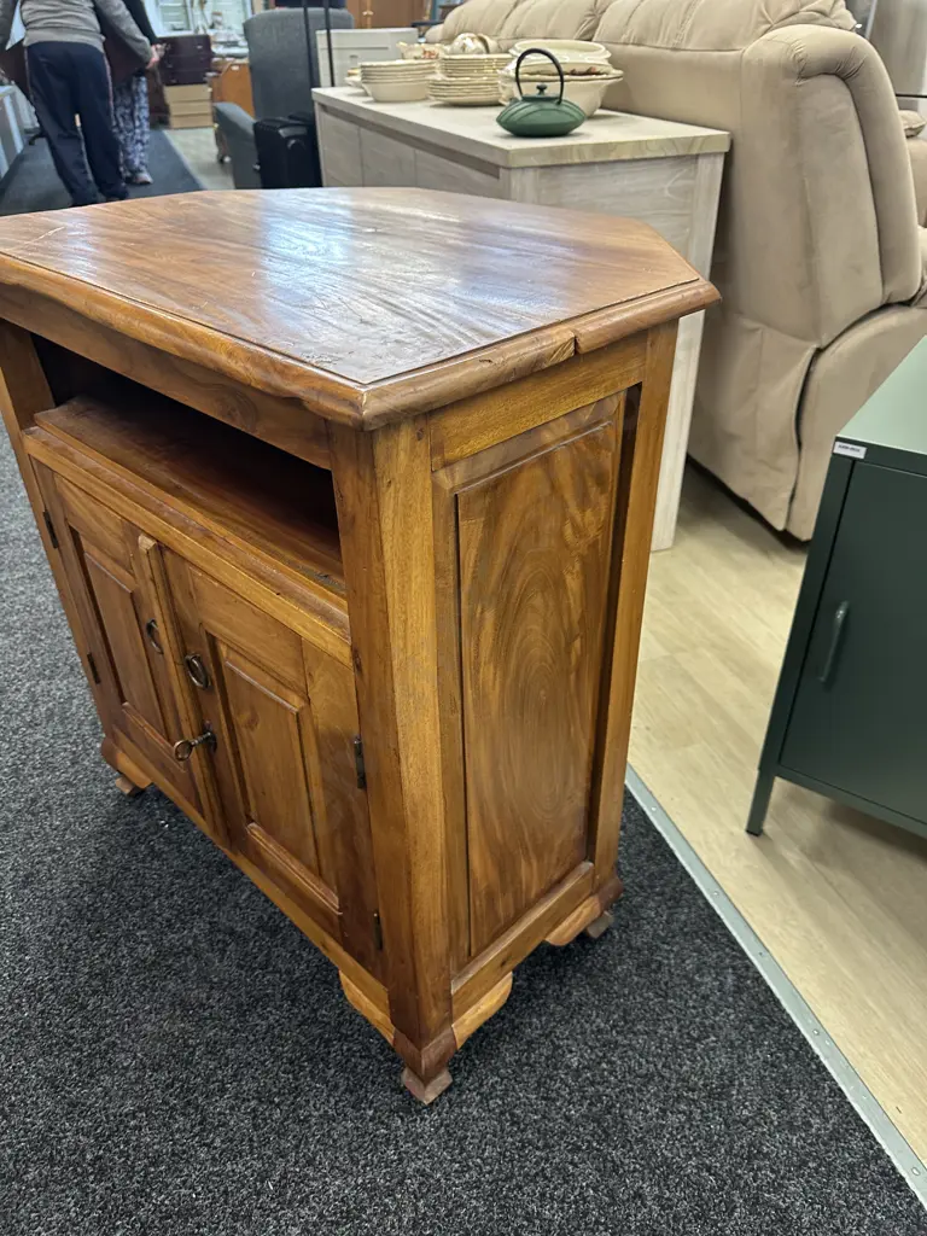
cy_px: 618
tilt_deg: -33.3
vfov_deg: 71.6
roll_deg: +2.5
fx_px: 857
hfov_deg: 56.8
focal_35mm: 24
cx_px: 464
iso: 200
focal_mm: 6.86
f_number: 1.78
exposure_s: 1/50
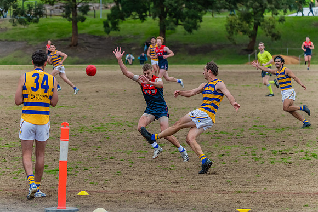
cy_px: 112
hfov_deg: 10.2
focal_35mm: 202
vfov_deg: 6.8
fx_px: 1789
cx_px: 149
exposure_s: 1/1600
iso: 1400
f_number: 5
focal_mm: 190
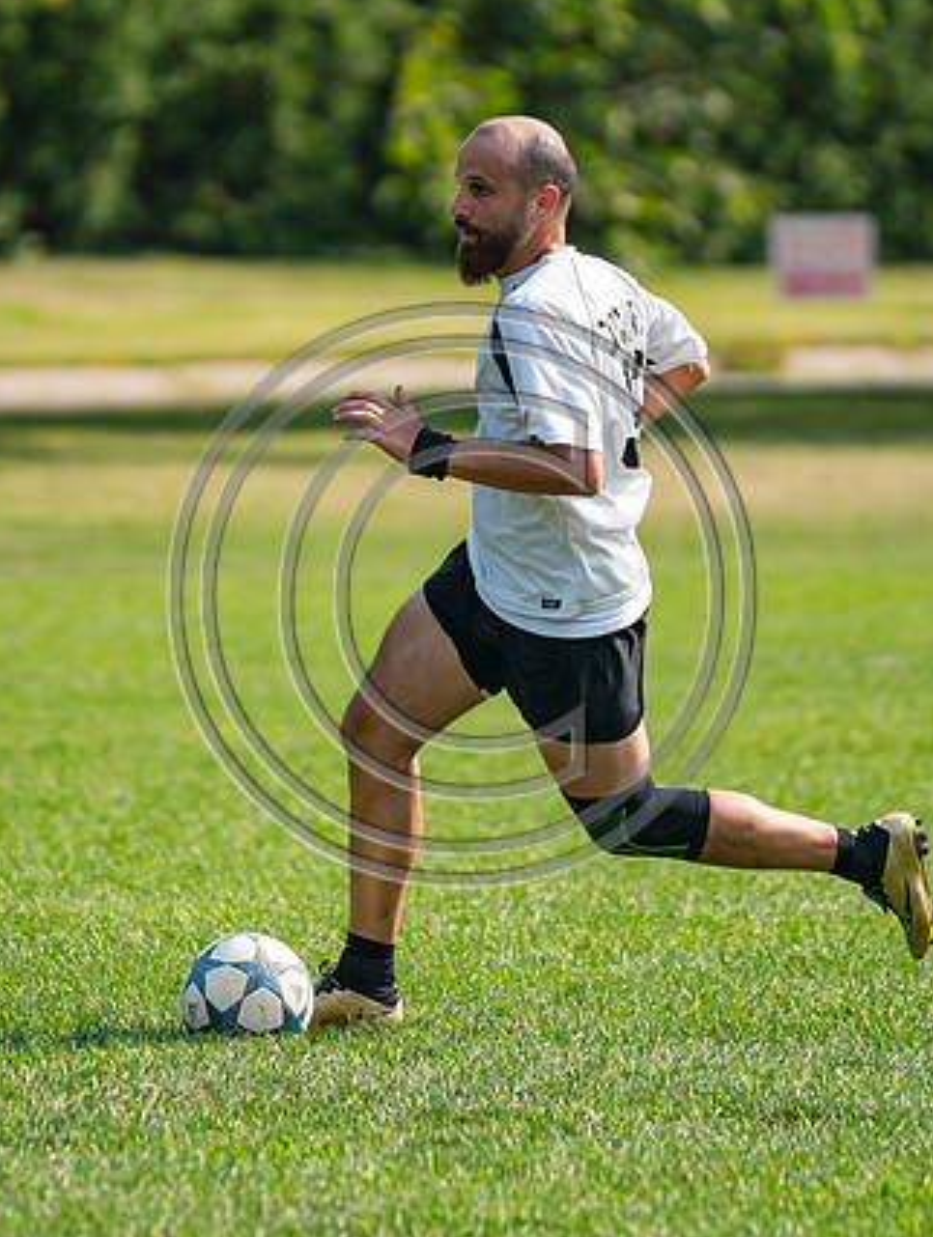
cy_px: 487
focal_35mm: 574
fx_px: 20556
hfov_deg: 2.6
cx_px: 288
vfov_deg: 3.4
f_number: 2.8
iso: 400
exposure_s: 1/4000
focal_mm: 200
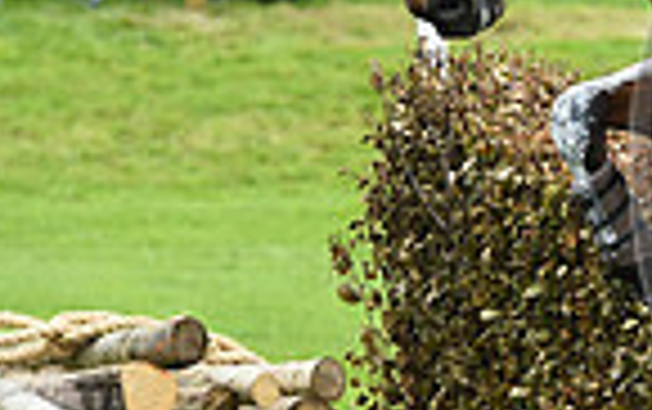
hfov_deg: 2.9
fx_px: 12649
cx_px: 1093
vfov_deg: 1.9
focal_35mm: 711
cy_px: 99
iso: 900
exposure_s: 1/1250
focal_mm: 175
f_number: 5.6
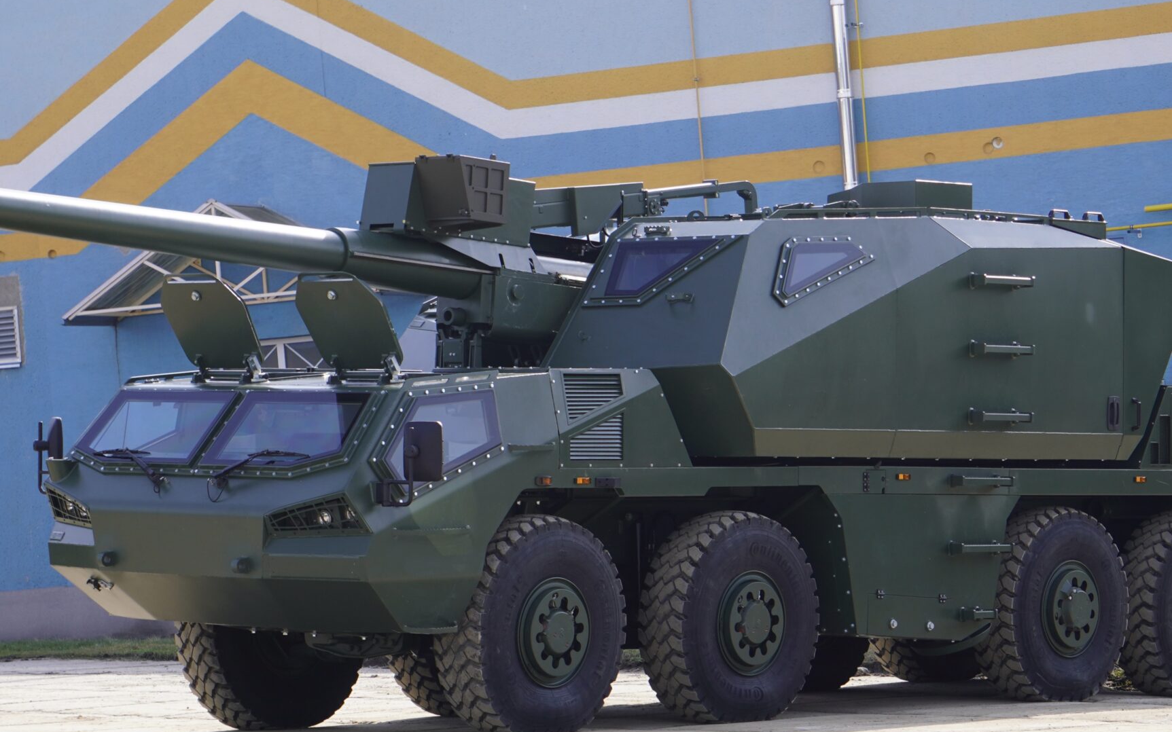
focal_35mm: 125
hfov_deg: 16.7
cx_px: 511
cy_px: 462
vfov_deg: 10.5
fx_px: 3985
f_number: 5.6
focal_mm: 55
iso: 100
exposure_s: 1/320
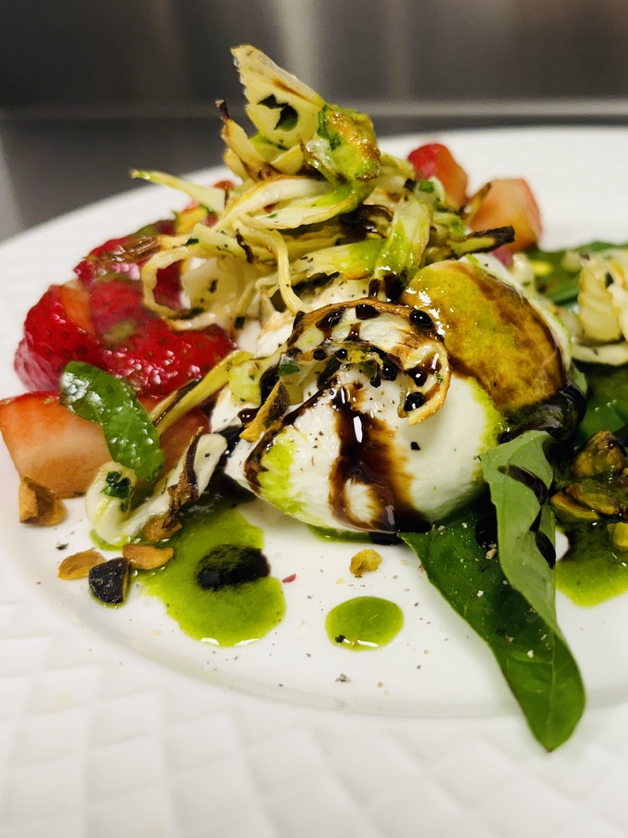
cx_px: 314
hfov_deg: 53.1
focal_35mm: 26
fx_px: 629
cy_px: 419
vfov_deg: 67.3
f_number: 1.6
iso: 125
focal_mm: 5.96
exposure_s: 1/120
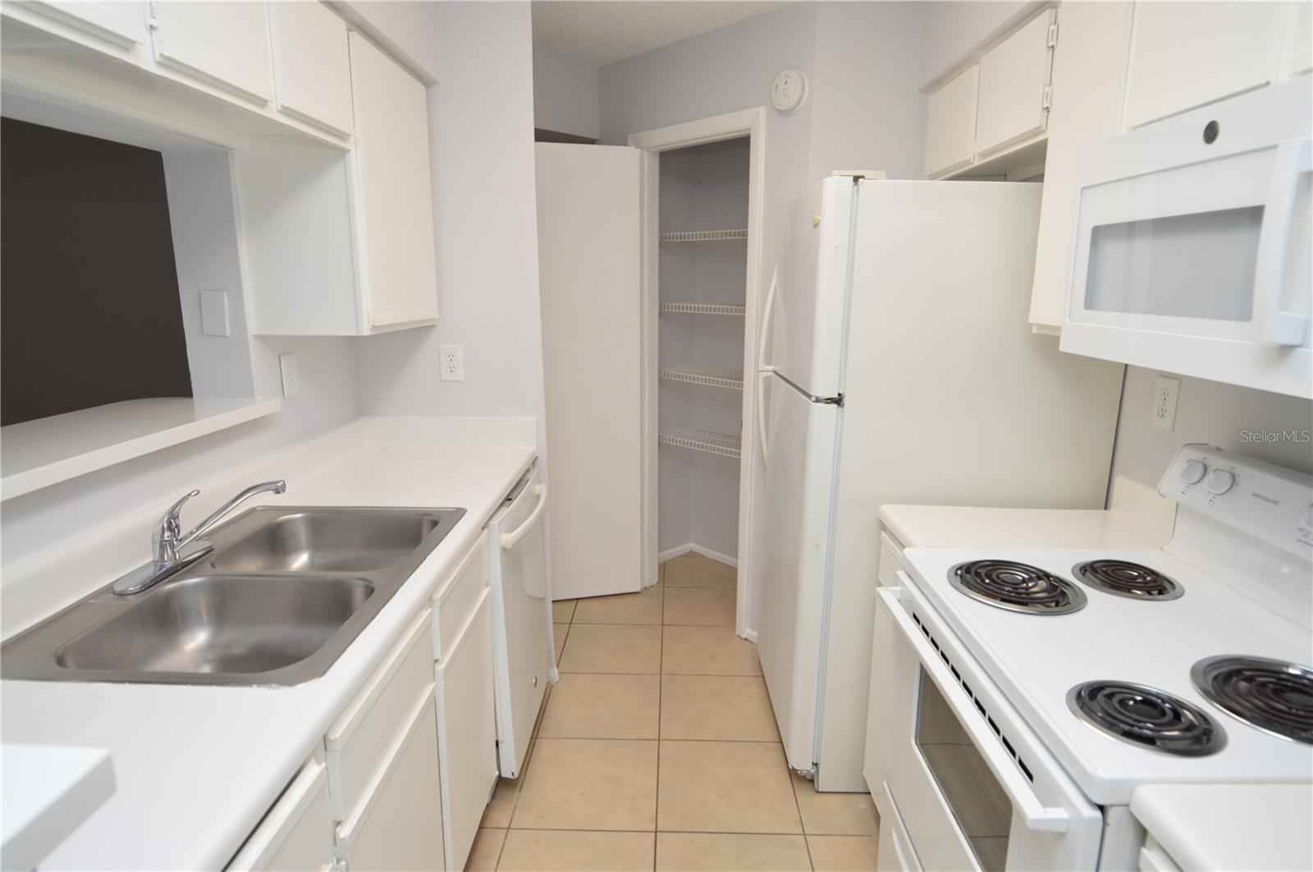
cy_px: 436
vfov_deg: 67.3
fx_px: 656
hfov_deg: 90.1
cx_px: 656
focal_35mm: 18
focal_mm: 12
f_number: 4.5
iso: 400
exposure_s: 1/80
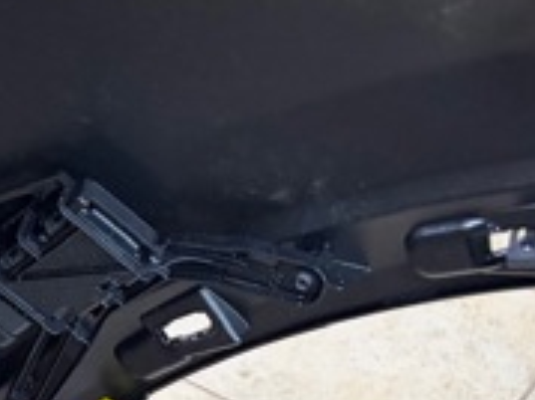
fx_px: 1436
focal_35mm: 93
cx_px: -368
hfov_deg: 17.8
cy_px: 534
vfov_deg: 15.1
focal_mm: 5.96
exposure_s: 1/50
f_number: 1.6
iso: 320
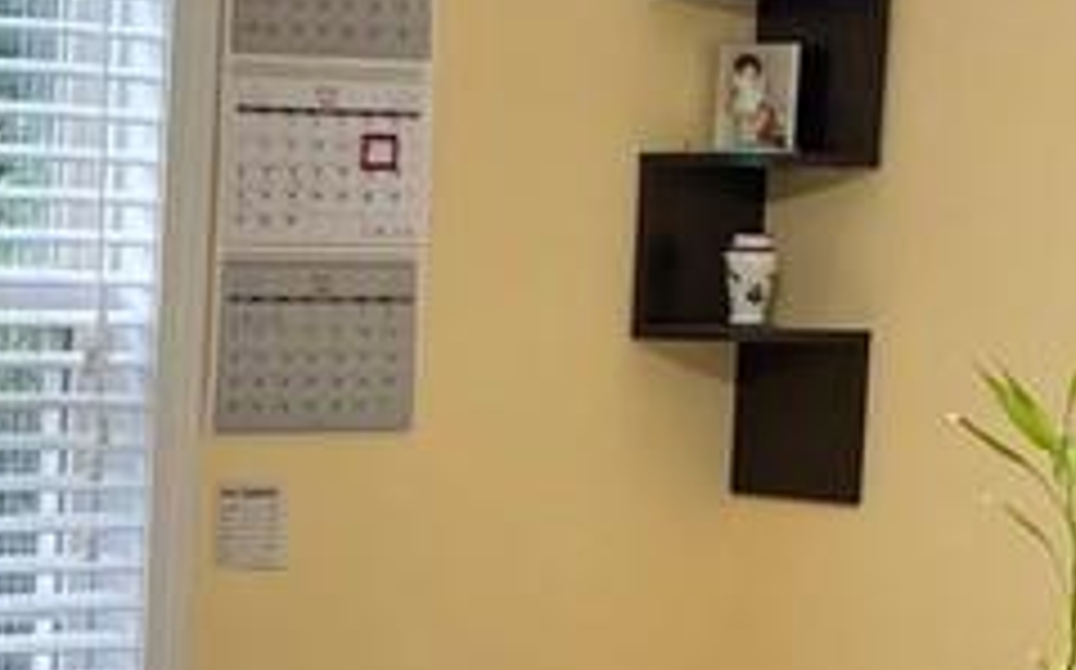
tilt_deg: -7.0
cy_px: 666
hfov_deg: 16.9
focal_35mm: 118
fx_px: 3458
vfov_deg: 11.0
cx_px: -216
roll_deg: -0.9
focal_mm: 4.2
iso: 50
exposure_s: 1/120
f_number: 1.6
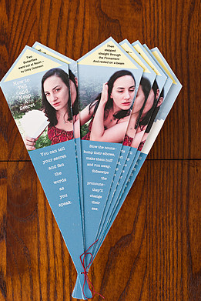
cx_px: 92
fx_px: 577
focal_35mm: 69
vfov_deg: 29.2
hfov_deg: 19.7
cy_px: 162
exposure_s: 1/200
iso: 100
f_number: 8
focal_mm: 60
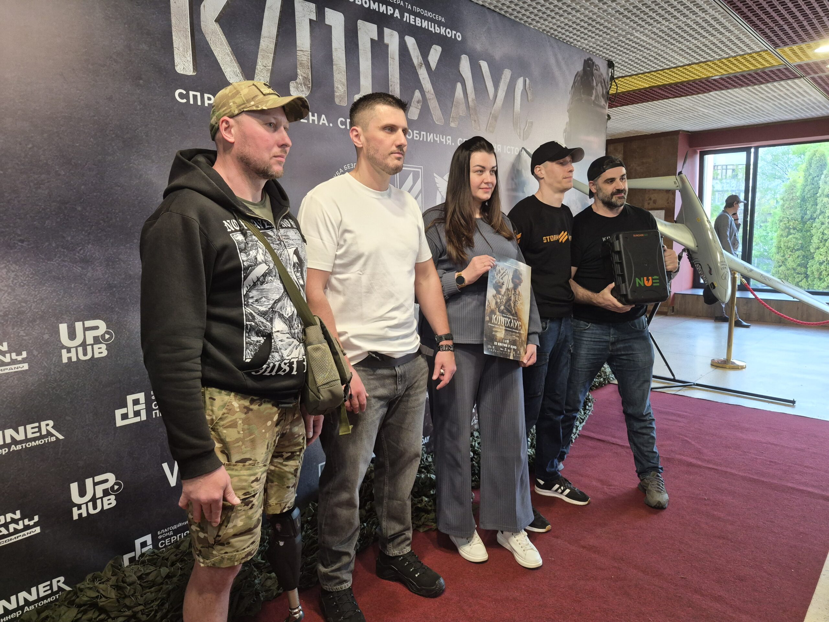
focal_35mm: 23
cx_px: 414
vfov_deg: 58.9
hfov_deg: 73.9
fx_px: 551
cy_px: 311
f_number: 1.8
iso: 500
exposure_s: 1/100
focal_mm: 5.4
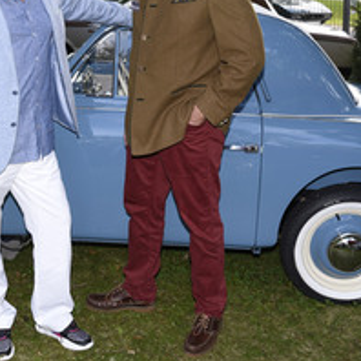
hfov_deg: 28.5
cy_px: 117
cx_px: 136
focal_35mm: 60
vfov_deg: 28.4
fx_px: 708
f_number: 8
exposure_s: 1/125
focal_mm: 31
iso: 400
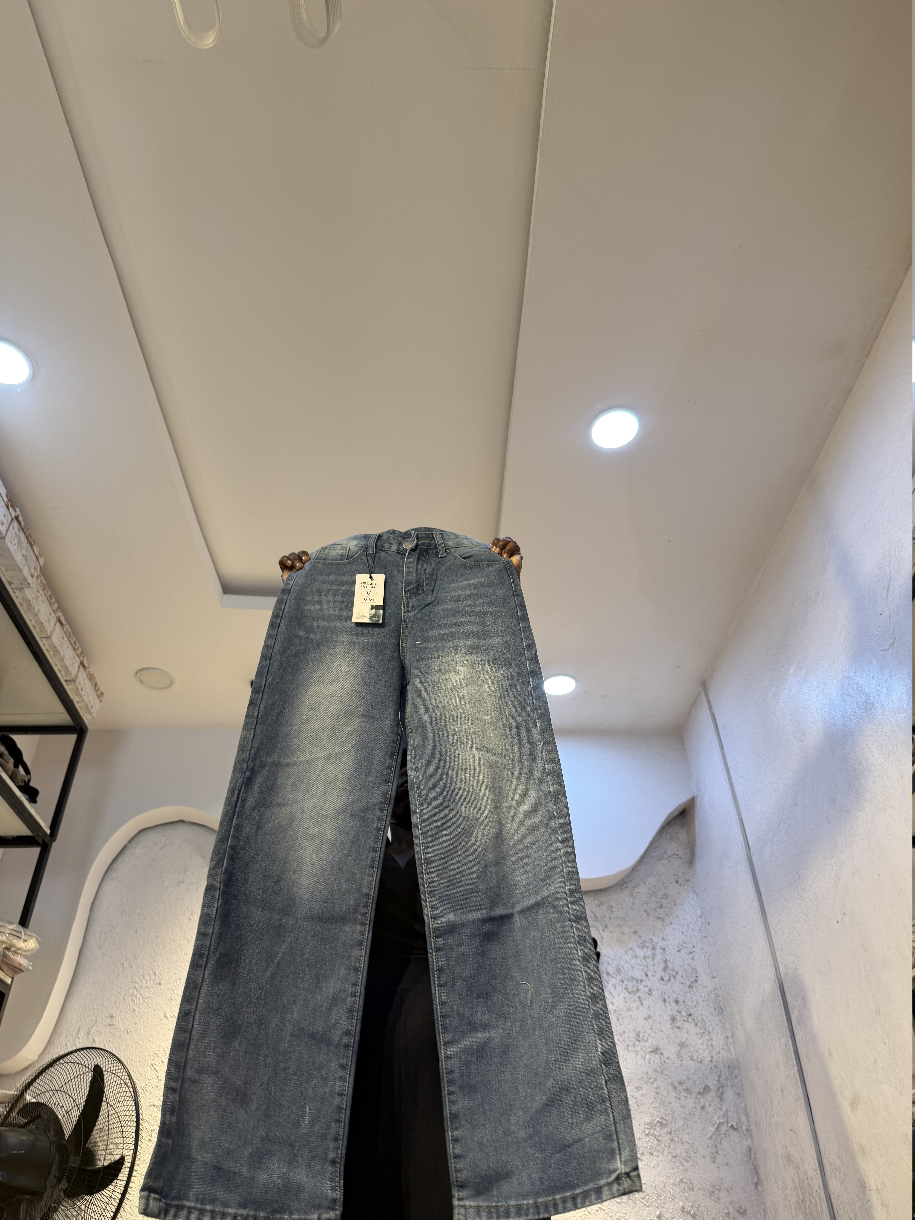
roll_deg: +2.0
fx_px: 846
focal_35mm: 24
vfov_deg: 71.6
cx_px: 458
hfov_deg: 56.8
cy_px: 610
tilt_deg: +39.0
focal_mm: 6.76
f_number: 1.78
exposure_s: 1/100
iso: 64
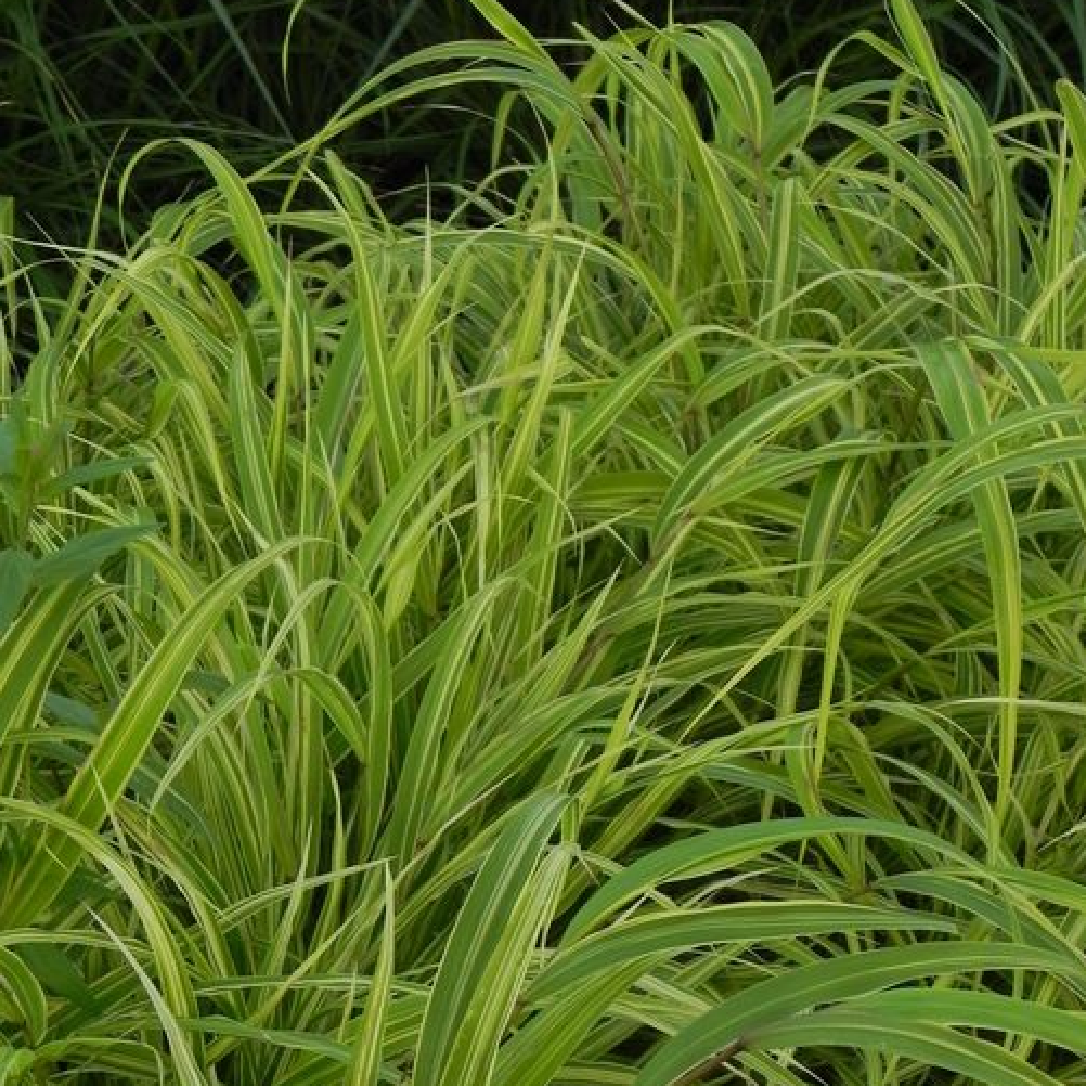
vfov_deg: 14.5
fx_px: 4259
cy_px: 837
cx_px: 509
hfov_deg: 14.5
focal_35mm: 120
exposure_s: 1/30
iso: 160
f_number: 4.5
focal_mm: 15.1
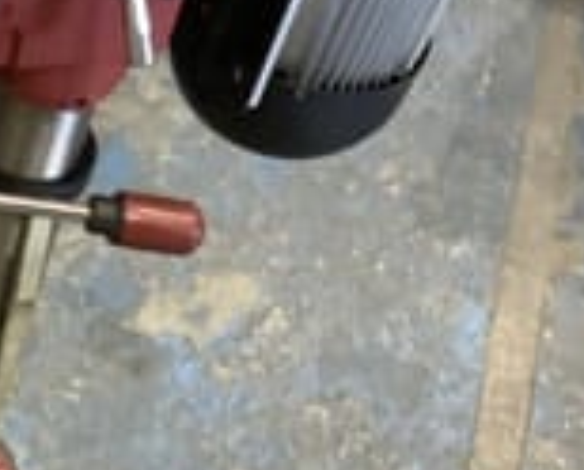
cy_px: 199
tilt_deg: -50.2
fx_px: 1698
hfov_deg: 18.6
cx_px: -95
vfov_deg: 15.8
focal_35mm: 98
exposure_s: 1/50
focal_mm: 3.3
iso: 320
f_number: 2.4
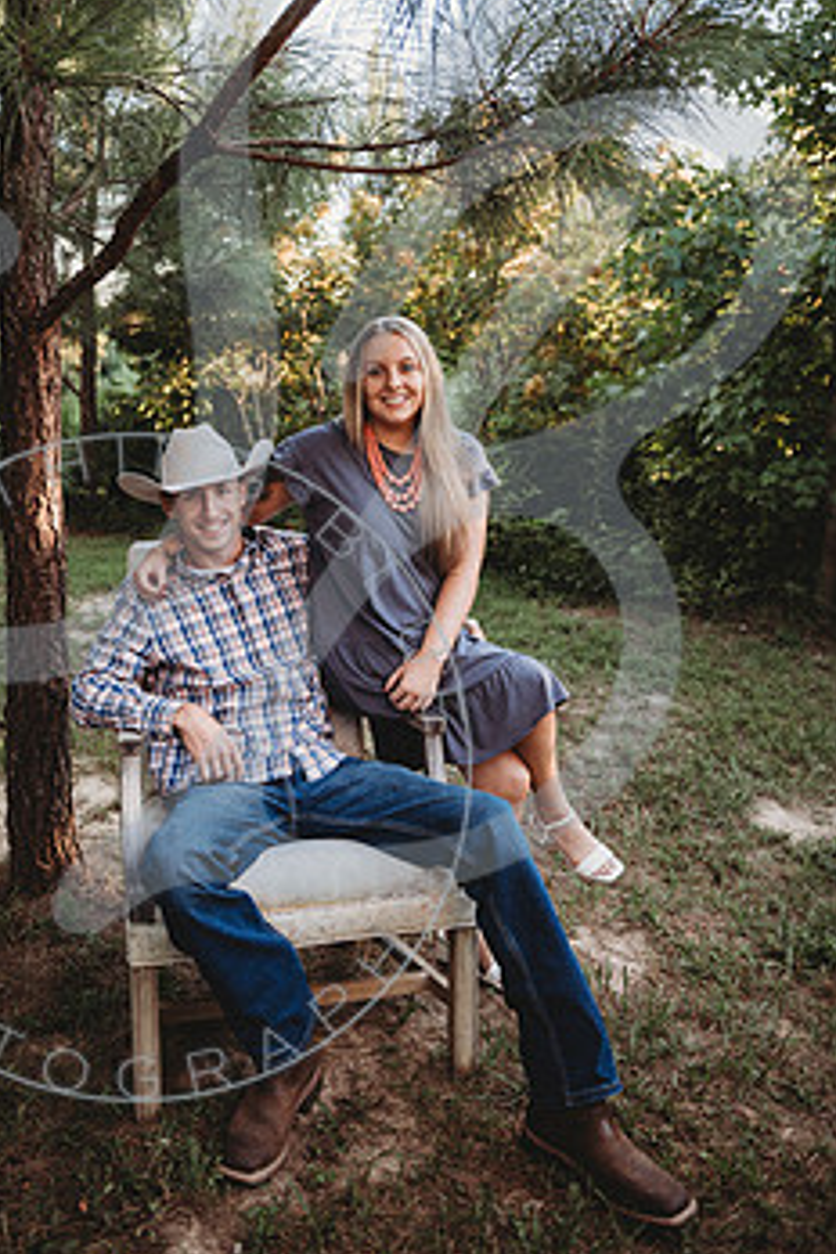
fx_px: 1080
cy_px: 494
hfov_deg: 41.9
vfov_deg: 59.7
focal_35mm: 31
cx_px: 299
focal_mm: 24
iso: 100
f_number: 2.8
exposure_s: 1/125
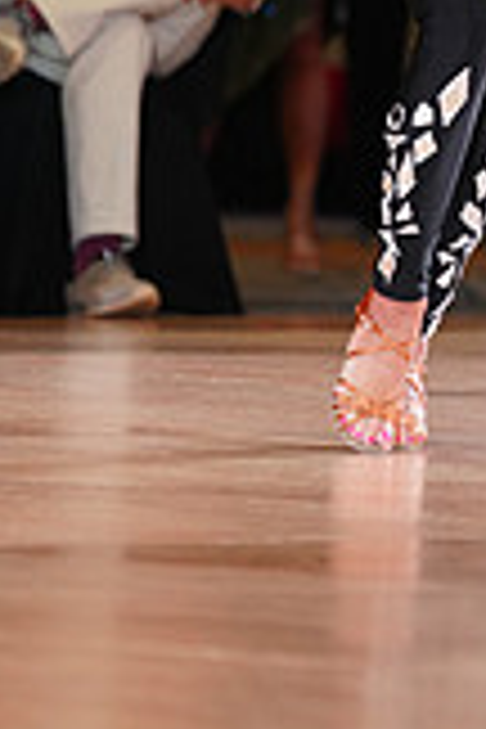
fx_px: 10711
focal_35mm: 529
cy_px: -225
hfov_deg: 2.6
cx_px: 794
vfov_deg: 3.9
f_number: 2.8
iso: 1600
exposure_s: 1/320
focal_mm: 148
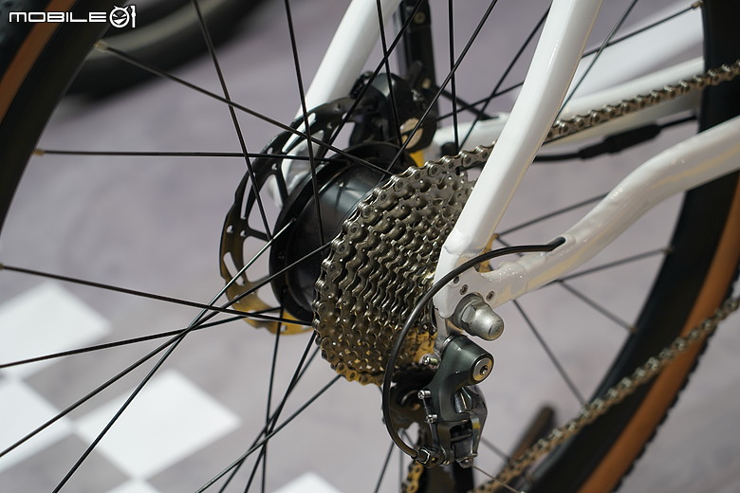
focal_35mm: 105
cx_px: 370
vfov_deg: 13.0
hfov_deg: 19.5
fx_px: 2158
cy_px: 246
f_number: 4
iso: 500
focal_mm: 105
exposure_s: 1/125
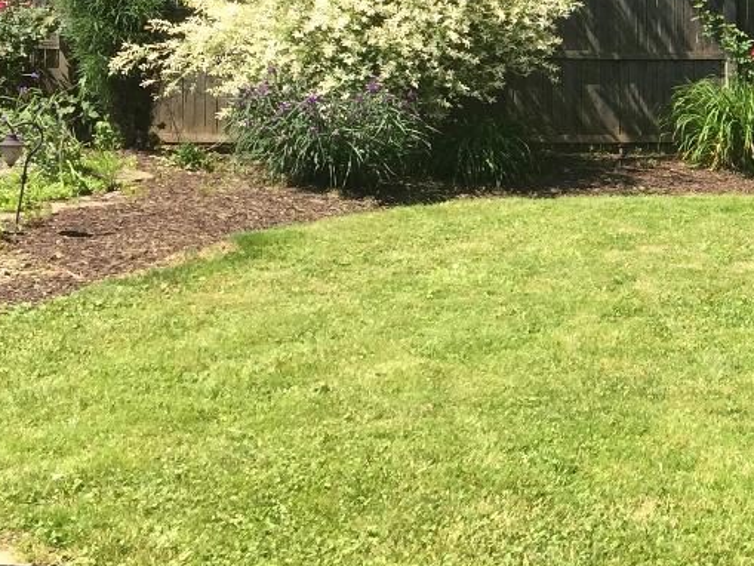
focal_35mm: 82
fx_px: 1787
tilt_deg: +2.1
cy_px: 73
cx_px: 1027
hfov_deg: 21.2
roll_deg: -4.4
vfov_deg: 17.8
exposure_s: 1/942
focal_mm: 4.15
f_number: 2.2
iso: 32
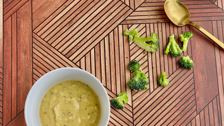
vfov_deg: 21.1
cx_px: 112
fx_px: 339
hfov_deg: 36.6
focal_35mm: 57
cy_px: 76
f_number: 2
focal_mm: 6
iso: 20
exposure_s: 1/122
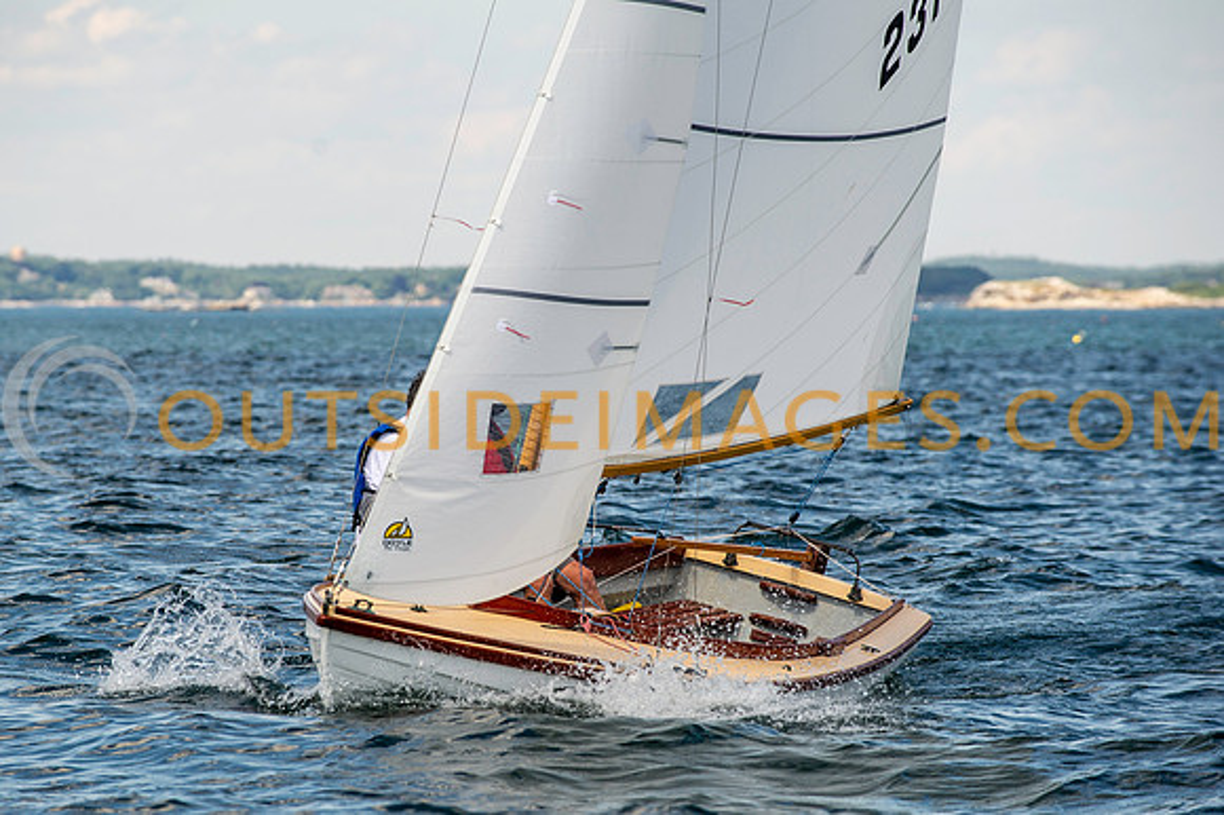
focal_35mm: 234
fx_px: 7938
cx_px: 529
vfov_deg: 5.9
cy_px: 463
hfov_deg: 8.8
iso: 320
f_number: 5.6
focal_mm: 200
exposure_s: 1/1250
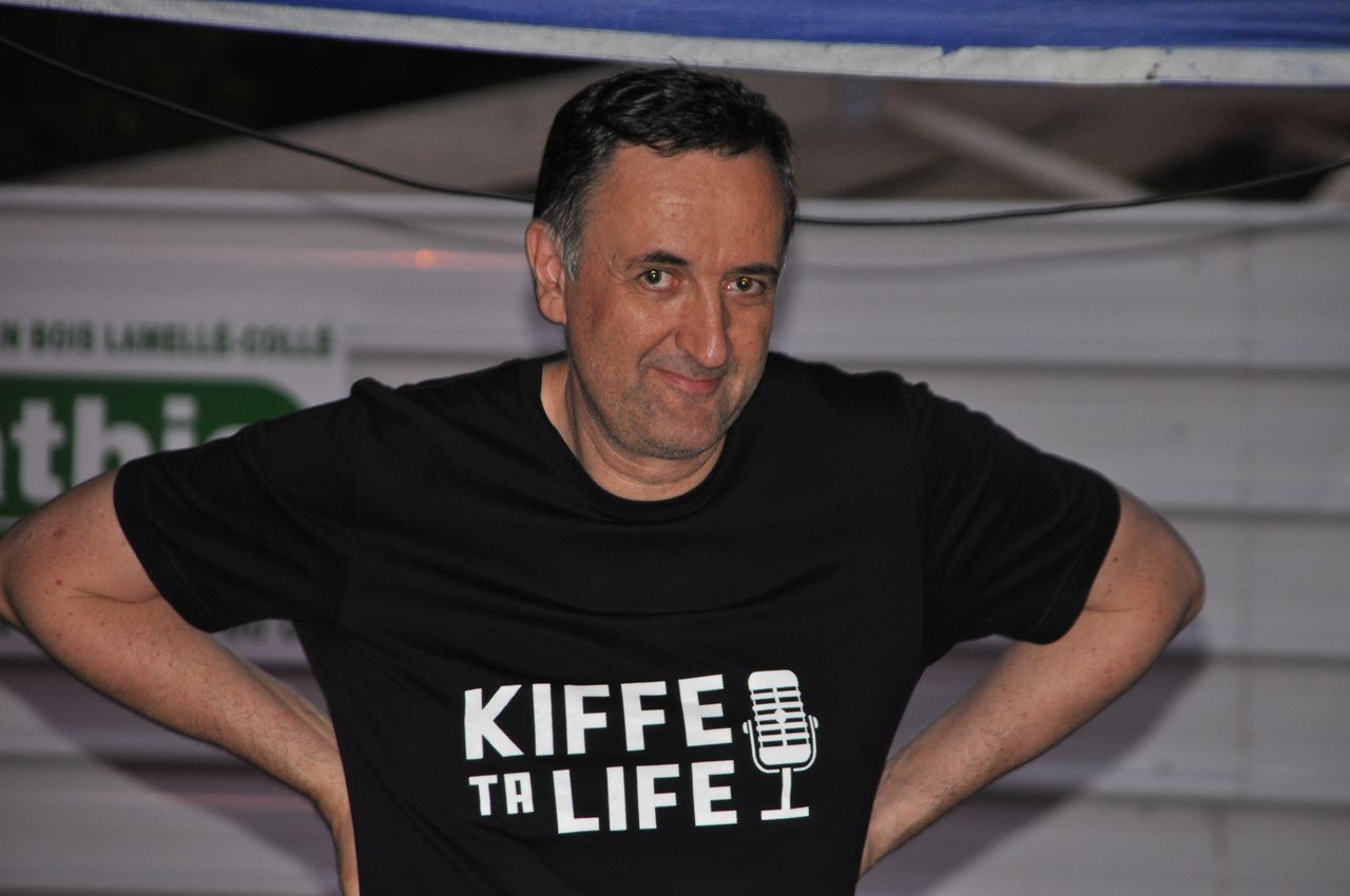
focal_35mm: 278
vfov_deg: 4.9
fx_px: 10393
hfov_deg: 7.4
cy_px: 448
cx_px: 675
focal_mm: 185
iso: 800
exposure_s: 1/60
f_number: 6
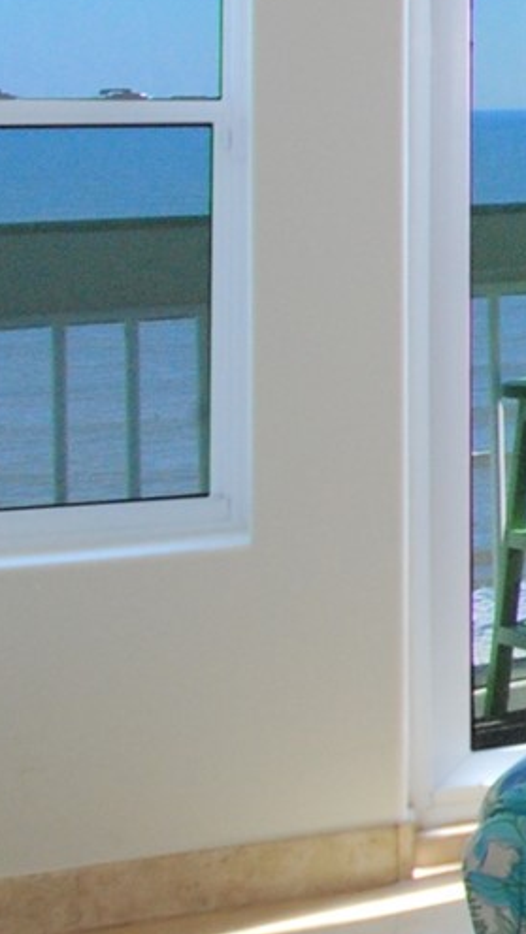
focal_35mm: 89
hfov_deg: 9.0
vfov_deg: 23.8
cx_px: 1851
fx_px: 2214
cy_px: 463
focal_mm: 13
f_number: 3.5
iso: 400
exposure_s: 1/160
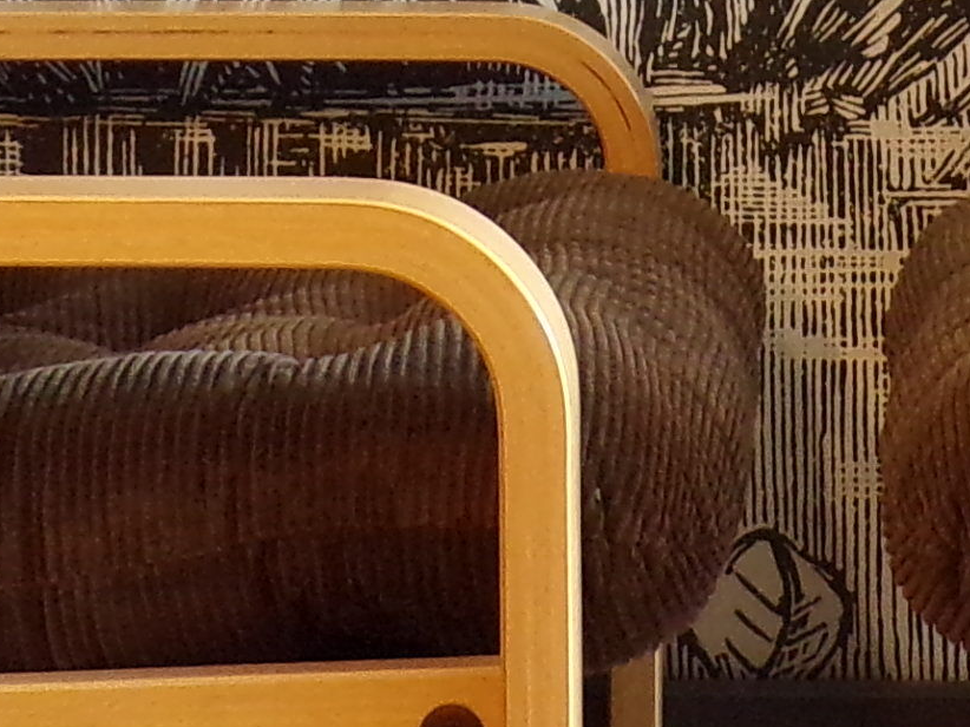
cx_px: 852
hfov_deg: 12.5
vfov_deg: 9.4
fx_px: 4398
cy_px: 17
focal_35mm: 157
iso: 235
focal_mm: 5
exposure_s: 1/17
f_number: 3.1
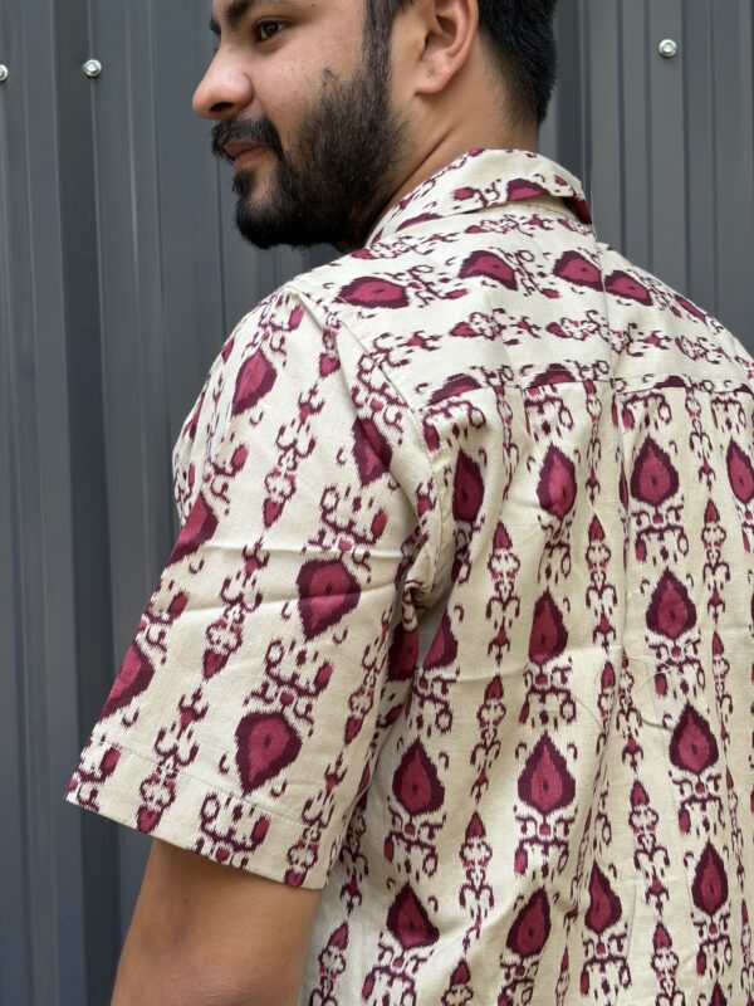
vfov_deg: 36.8
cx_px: 377
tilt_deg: -2.4
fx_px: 1510
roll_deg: +2.1
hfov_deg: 28.0
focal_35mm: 52
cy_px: 503
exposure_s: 1/200
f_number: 1.6
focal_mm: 5.96
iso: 32
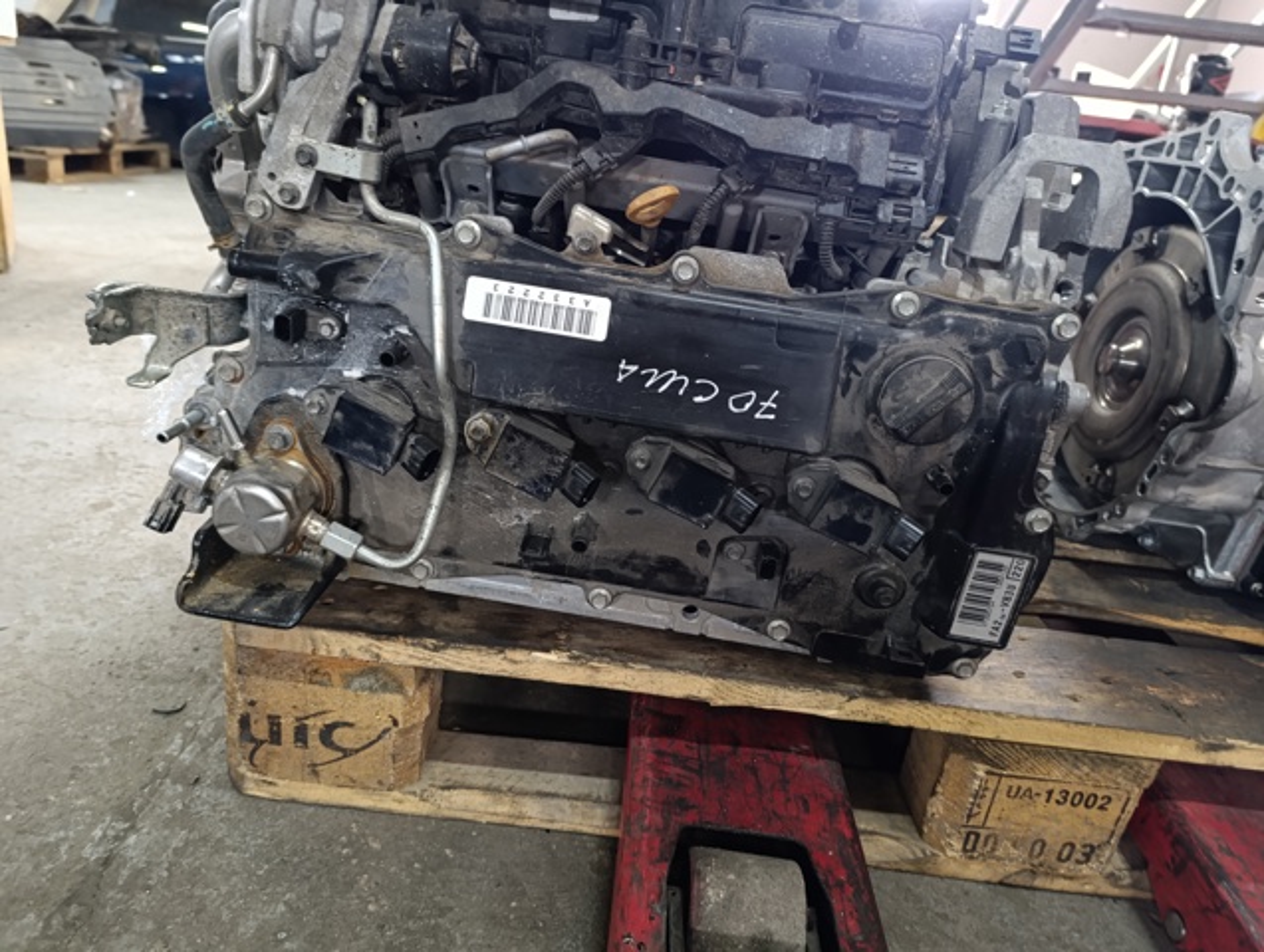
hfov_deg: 73.8
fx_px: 841
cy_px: 476
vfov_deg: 59.0
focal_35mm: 23
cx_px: 632
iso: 1250
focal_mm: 6.14
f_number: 1.6
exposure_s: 1/25
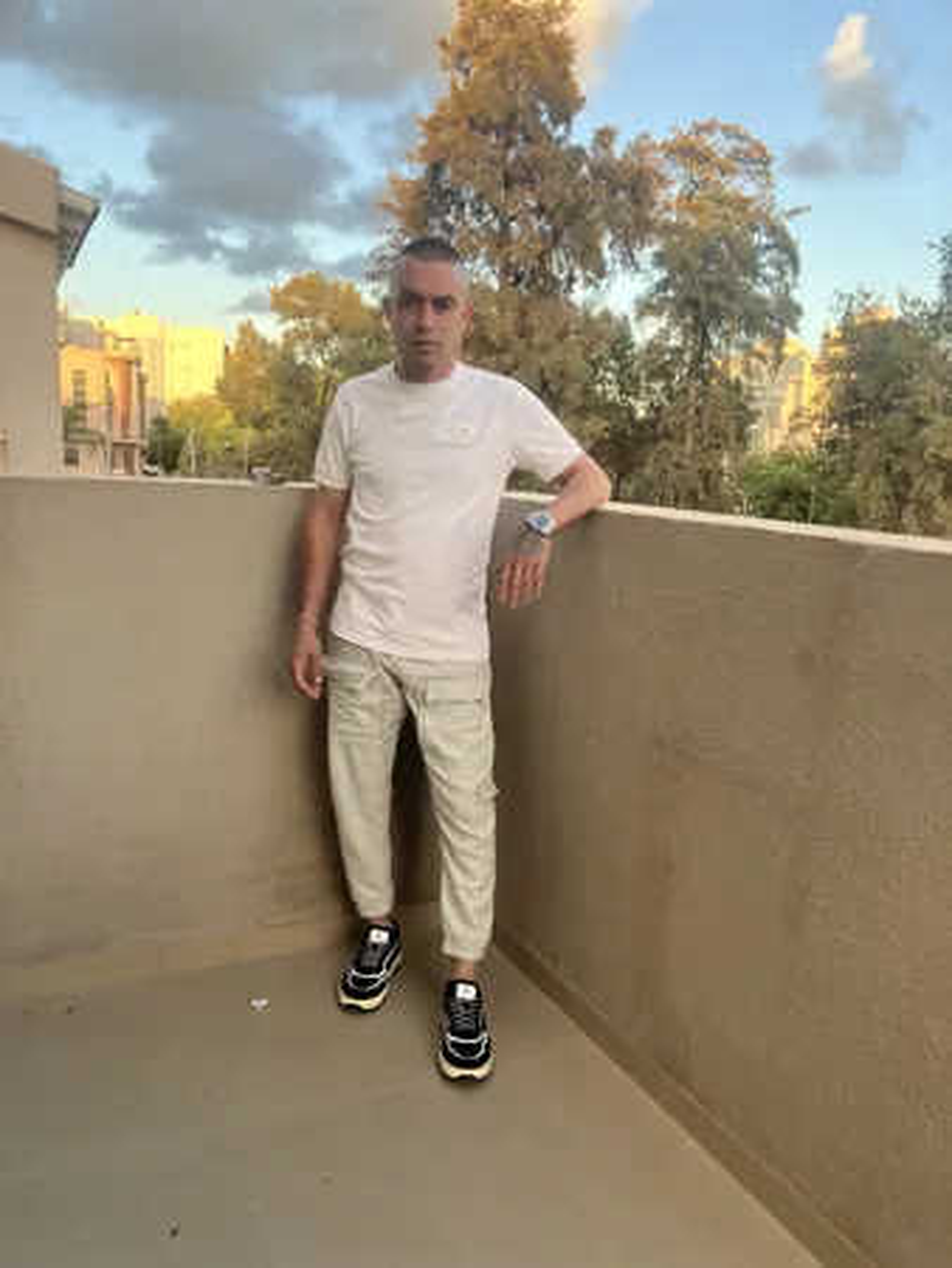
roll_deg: -3.3
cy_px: 634
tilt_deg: -9.6
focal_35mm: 28
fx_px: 1026
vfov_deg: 63.4
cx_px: 476
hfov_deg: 49.8
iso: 32
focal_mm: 3.99
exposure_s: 1/126
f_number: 1.8
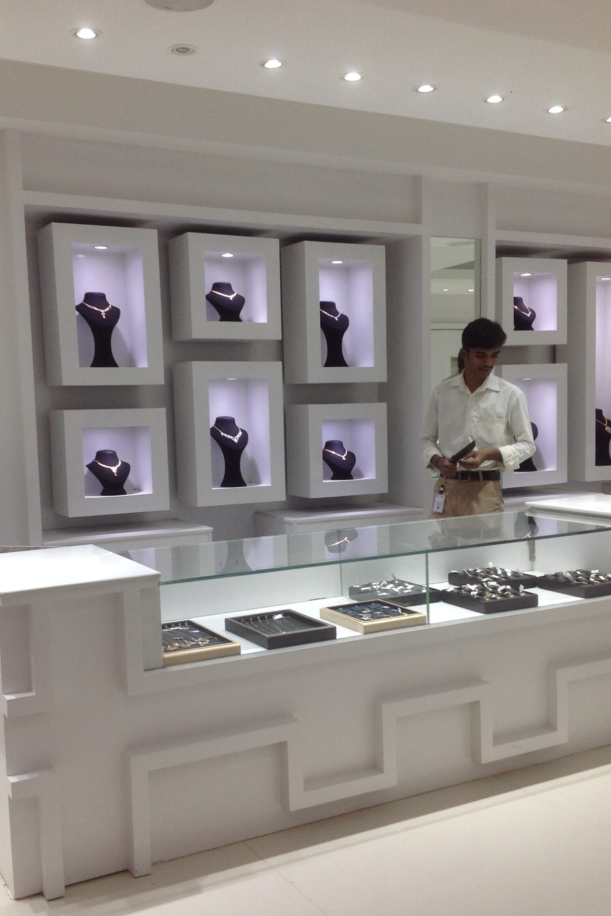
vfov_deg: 48.4
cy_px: 490
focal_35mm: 40
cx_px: 257
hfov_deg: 33.3
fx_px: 1018
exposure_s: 1/120
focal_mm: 4.28
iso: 64
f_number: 2.4
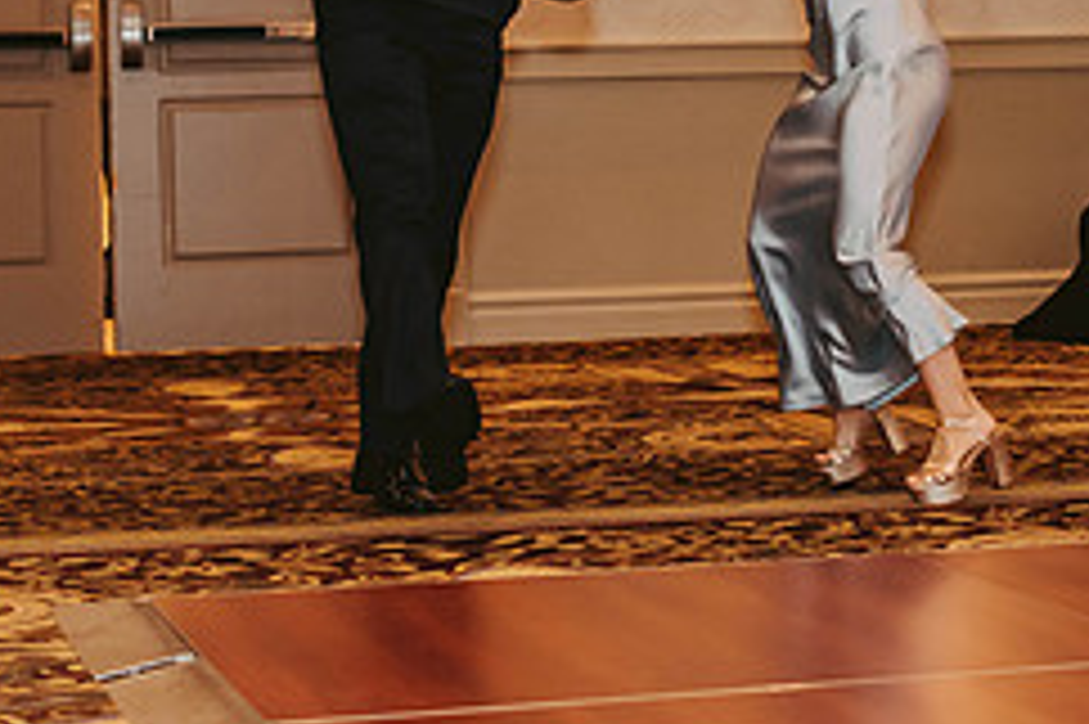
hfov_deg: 16.6
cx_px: 702
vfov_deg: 10.9
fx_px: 3718
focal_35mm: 123
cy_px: -128
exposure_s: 1/125
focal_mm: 50
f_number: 2.5
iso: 800
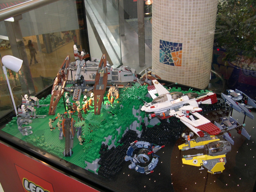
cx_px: 128
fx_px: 281
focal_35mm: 38
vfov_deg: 37.7
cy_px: 96
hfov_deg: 49.0
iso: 100
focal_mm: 8
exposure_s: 1/30
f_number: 2.8
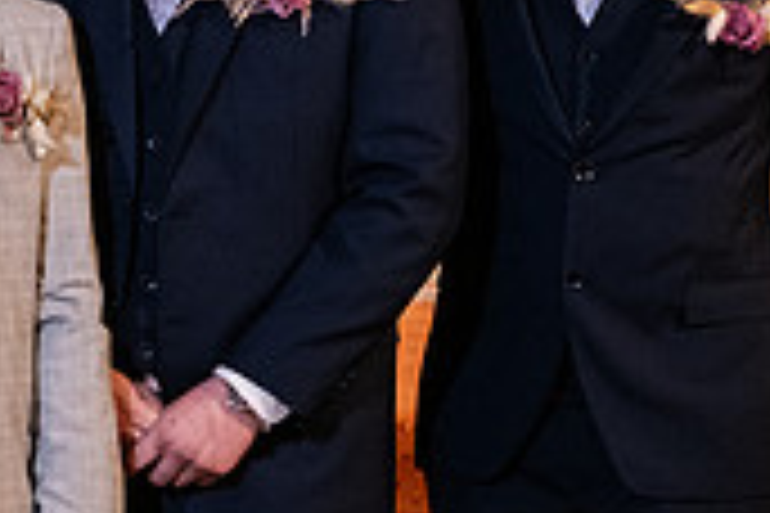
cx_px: -257
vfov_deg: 6.5
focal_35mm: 210
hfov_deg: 9.6
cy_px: 169
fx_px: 4491
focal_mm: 62
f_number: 5
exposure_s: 1/160
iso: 2000
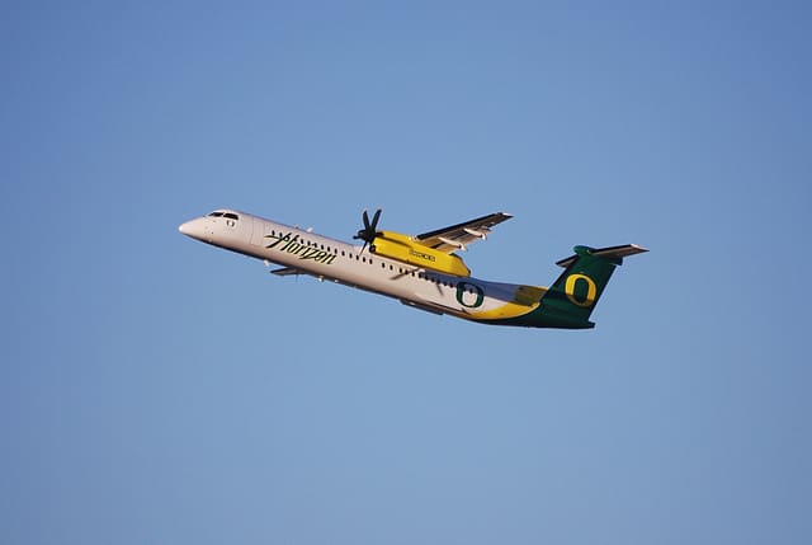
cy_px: 272
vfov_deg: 4.6
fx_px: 6778
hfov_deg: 6.9
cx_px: 406
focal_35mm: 300
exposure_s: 1/1250
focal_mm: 200
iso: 200
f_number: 5.6
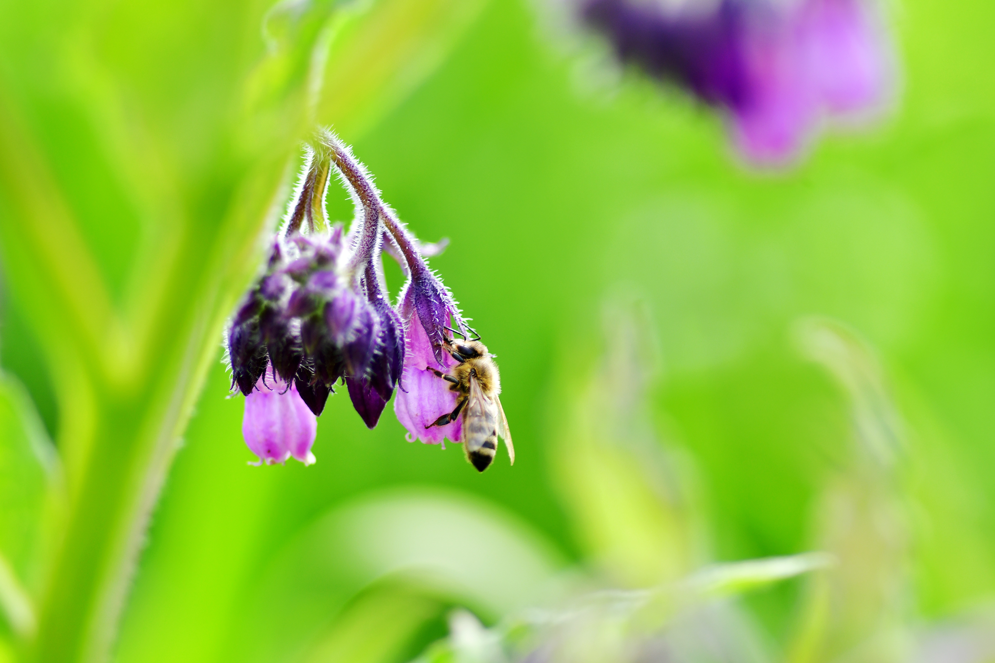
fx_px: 4146
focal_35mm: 150
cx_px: 498
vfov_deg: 9.1
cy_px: 332
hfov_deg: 13.7
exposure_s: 1/667
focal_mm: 100
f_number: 3.5
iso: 100
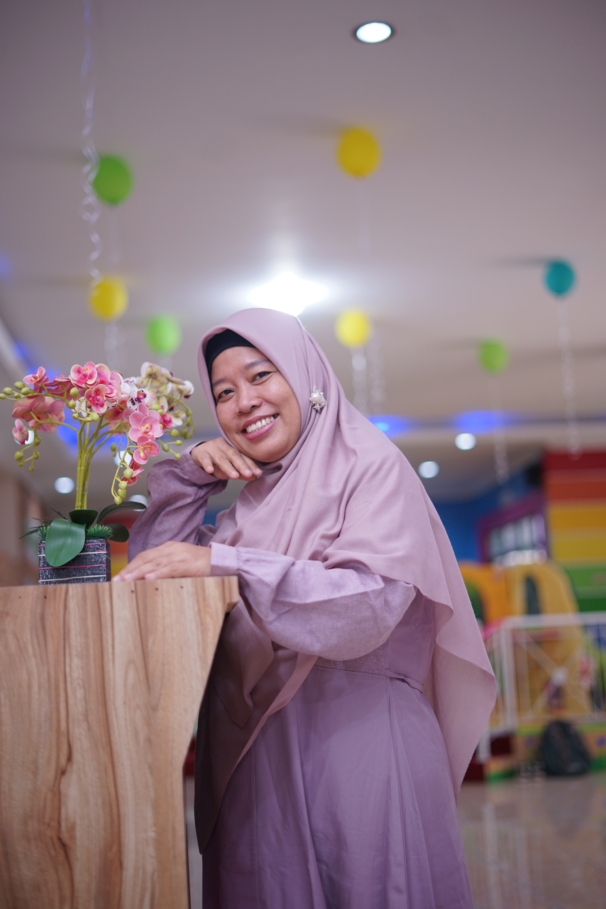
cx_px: 303
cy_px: 454
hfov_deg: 27.0
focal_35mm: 50
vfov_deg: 39.6
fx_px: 1262
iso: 320
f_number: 1.8
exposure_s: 1/100
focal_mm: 50
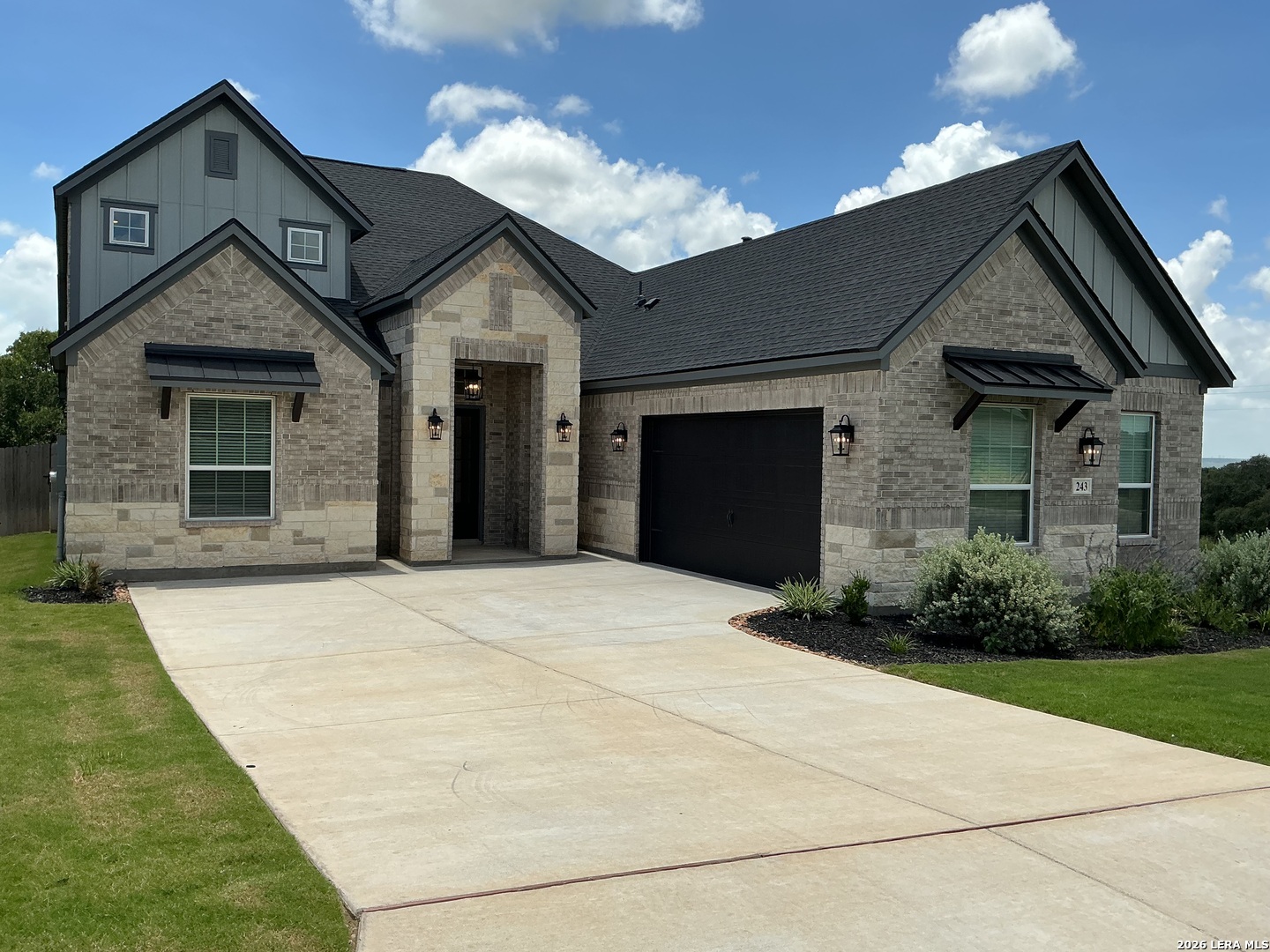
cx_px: 635
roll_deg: -1.9
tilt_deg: -0.2
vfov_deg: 48.2
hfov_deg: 61.7
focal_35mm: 29
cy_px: 476
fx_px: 1064
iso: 25
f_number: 1.8
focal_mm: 3
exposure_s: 1/2227
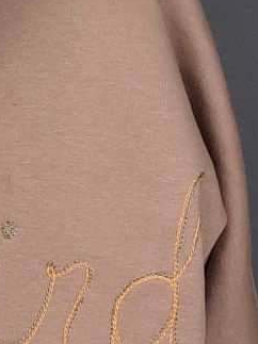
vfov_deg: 12.7
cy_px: 285
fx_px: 1541
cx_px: -201
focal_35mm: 155
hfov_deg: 9.2
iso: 40
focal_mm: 4.65
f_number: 1.8
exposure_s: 1/33
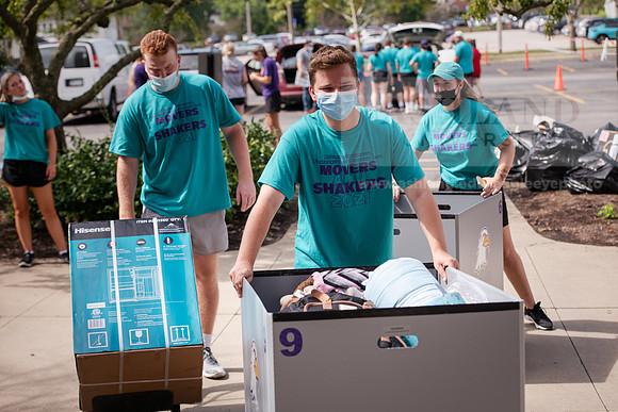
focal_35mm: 70
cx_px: 309
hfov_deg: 28.8
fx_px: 1202
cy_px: 206
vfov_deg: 19.5
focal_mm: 70
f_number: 4.5
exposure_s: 1/400
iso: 125
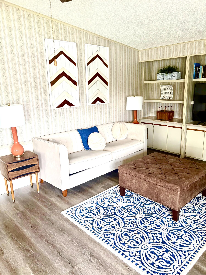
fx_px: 206
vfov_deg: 67.3
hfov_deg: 53.1
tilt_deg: -13.6
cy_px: 138
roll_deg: +0.8
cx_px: 103
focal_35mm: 26
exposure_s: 1/68
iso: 125
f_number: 1.6
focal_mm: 5.96
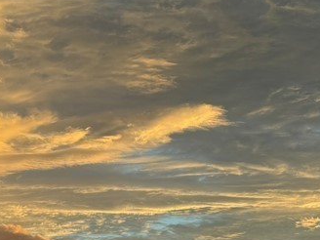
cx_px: 244
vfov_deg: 19.1
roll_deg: -0.1
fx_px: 693
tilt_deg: +7.7
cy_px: 238
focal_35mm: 75
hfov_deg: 25.6
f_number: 1.78
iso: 80
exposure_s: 1/792
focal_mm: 6.76
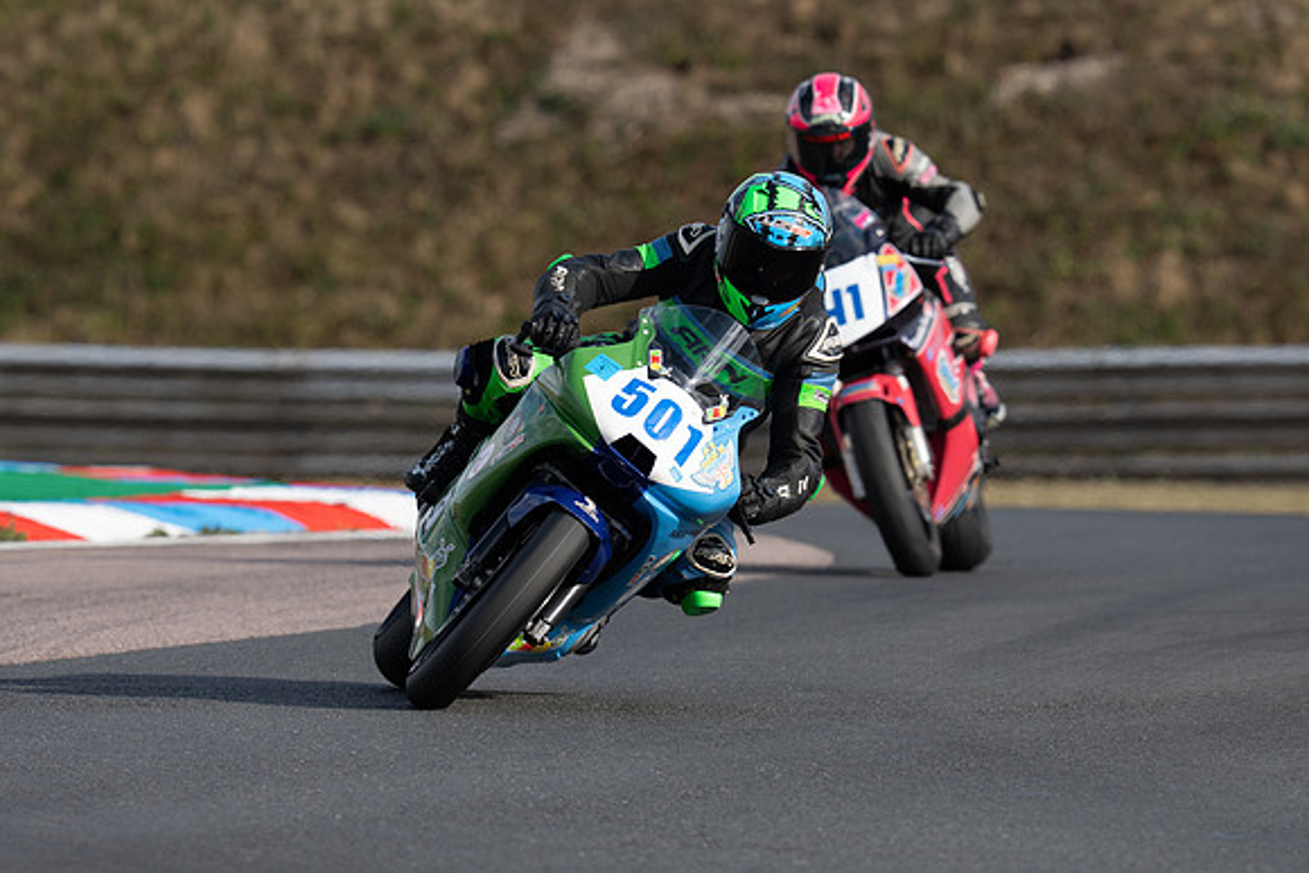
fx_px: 21821
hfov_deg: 3.4
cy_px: 436
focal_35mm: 600
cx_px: 654
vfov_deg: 2.3
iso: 100
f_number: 5.6
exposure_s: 1/500
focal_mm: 400
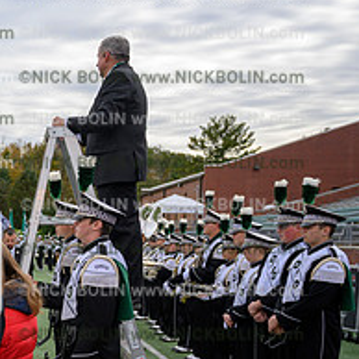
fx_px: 716
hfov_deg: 24.1
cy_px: 291
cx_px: -130
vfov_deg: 27.5
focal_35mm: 61
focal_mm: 24
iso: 125
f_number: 4
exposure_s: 1/500
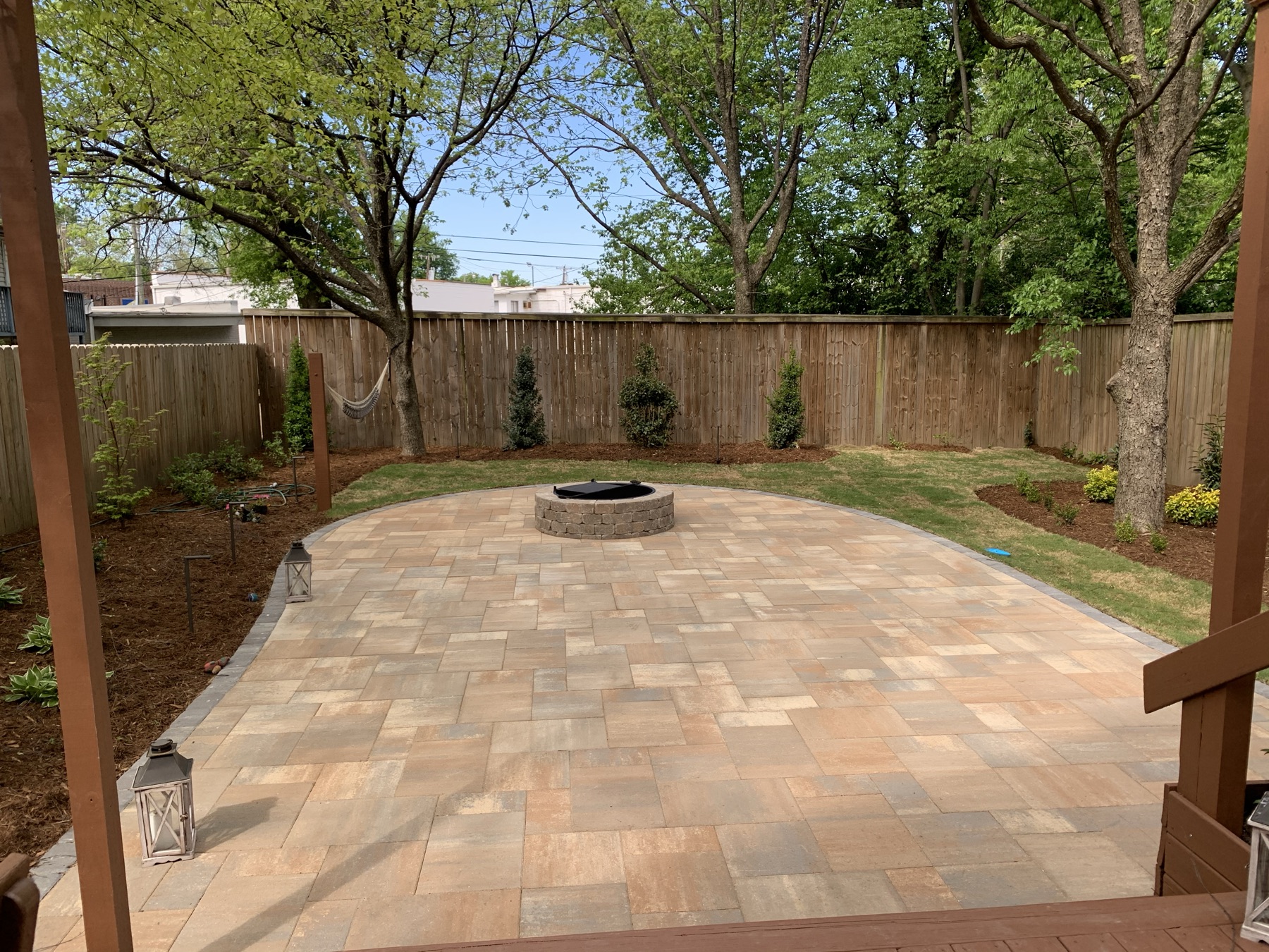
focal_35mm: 26
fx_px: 953
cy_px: 476
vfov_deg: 53.1
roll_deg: +1.8
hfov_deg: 67.3
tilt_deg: -9.1
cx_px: 634
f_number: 1.8
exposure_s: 1/495
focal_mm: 4.25
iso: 25
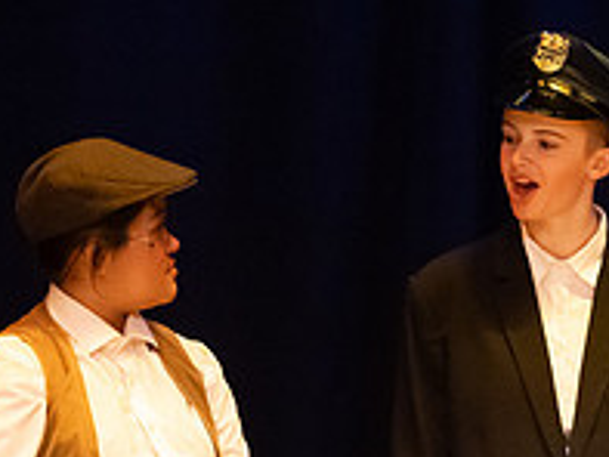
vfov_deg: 1.4
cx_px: 641
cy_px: 553
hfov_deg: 1.9
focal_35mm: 1042
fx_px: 18343
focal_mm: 300
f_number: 2.8
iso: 14400
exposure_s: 1/250
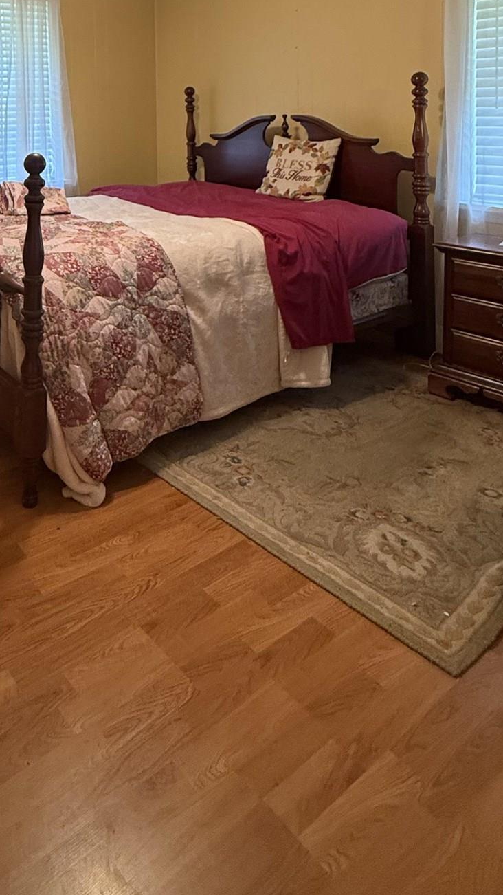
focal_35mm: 27
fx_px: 640
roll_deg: +1.4
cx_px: 44
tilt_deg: -3.0
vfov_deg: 62.0
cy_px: 140
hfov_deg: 39.6
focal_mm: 2.22
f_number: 2.2
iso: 250
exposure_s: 1/60
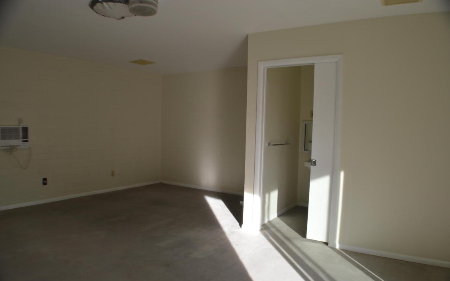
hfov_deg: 61.2
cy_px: 149
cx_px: 224
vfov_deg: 40.6
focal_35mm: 31
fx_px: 380
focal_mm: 20
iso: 100
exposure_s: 1/80
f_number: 6.3
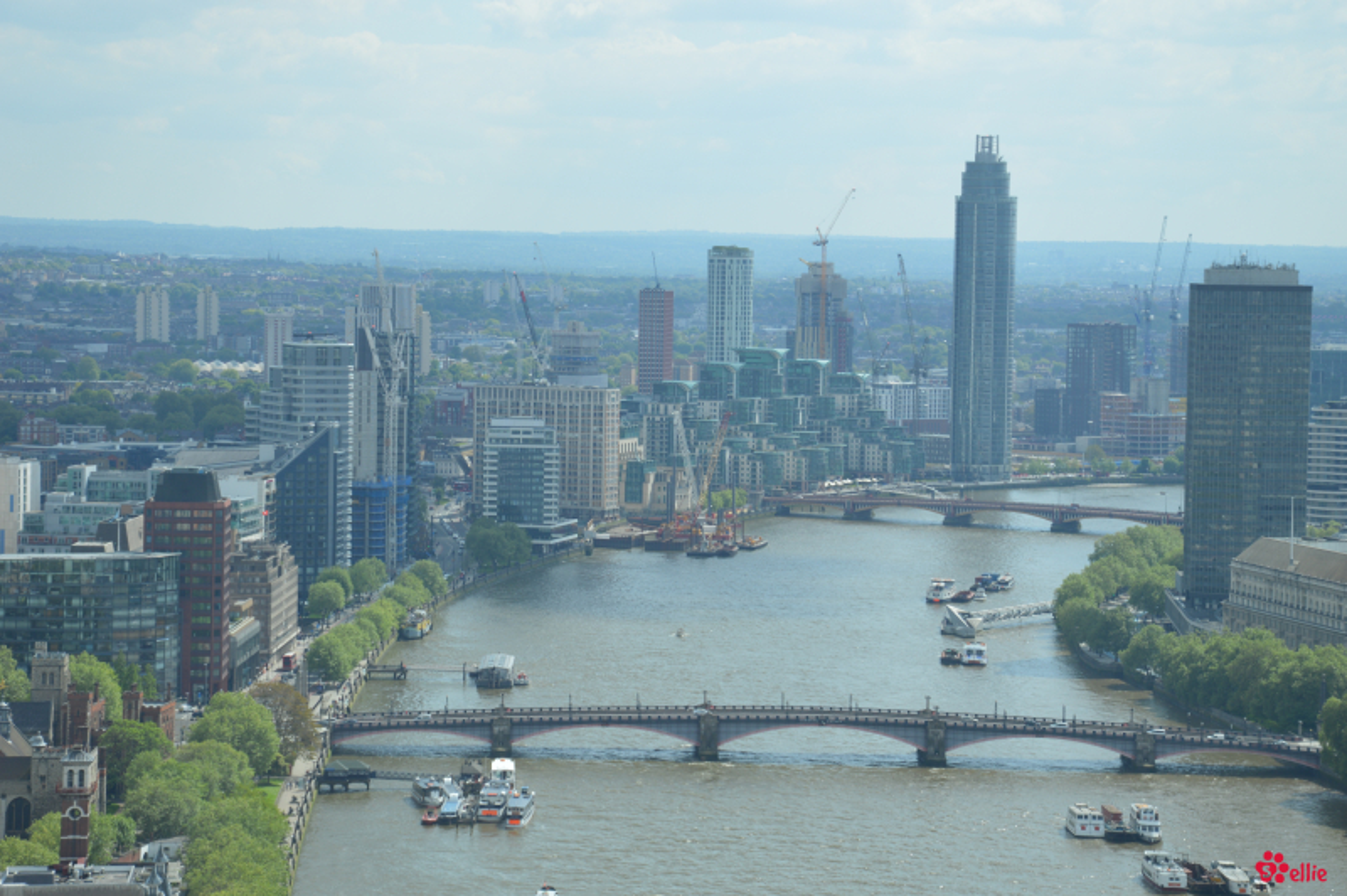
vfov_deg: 13.0
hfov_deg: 19.5
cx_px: 674
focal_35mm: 105
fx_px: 3925
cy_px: 448
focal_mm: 70
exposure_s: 1/250
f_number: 8
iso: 100
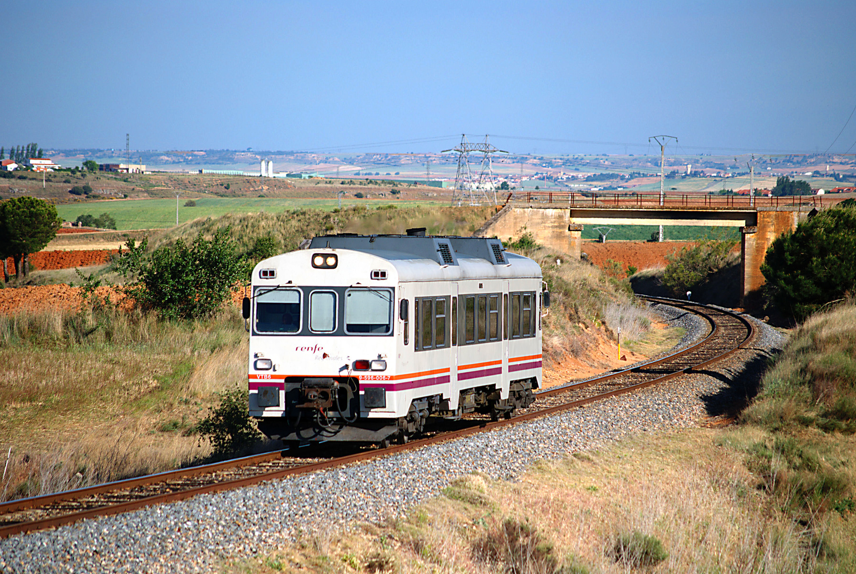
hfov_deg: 8.8
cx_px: 432
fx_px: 5561
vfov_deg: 5.9
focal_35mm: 234
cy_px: 307
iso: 100
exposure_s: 1/500
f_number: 5.6
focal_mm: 145
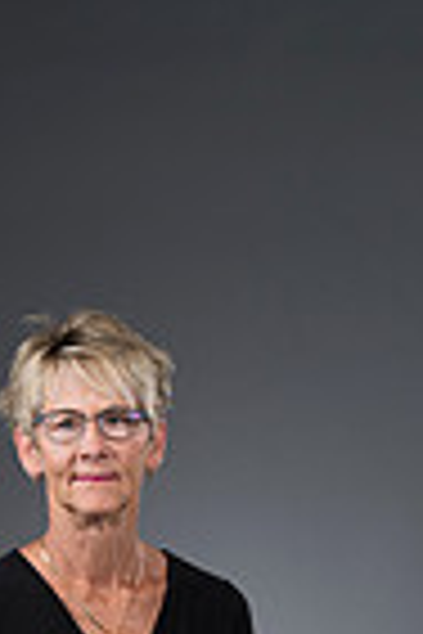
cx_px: 94
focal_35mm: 255
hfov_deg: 5.4
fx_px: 4494
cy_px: 1003
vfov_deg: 7.9
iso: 160
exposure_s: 1/250
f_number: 5.6
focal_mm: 80
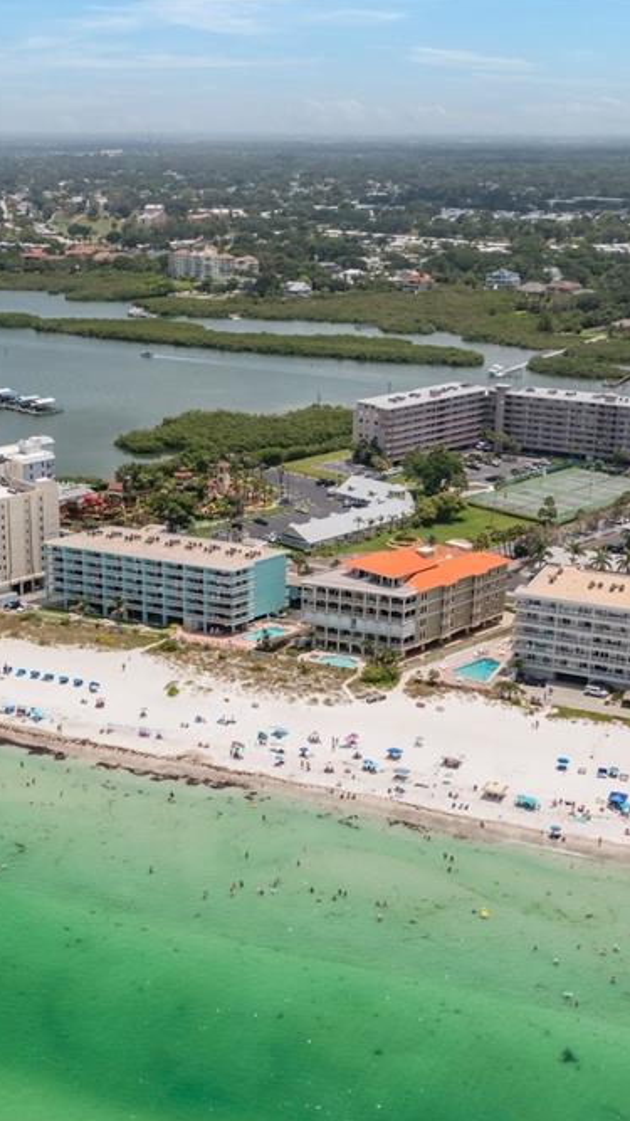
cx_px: 203
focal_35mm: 45
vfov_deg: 45.5
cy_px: 567
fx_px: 1337
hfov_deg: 26.3
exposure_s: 1/240
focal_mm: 10.26
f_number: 5
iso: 100
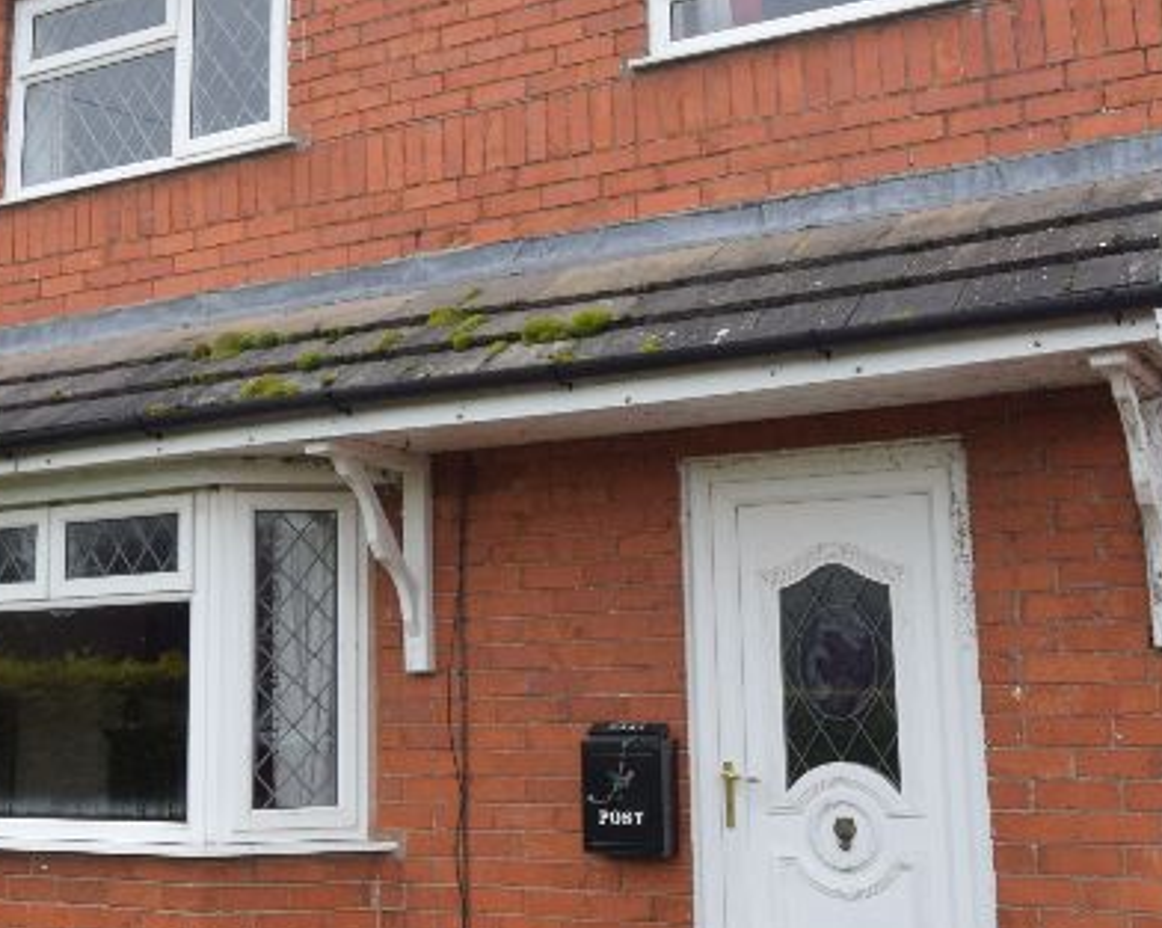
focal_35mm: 47
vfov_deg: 31.5
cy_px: 305
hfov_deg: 39.2
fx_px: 1630
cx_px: 501
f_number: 8
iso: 400
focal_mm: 11
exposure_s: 1/250
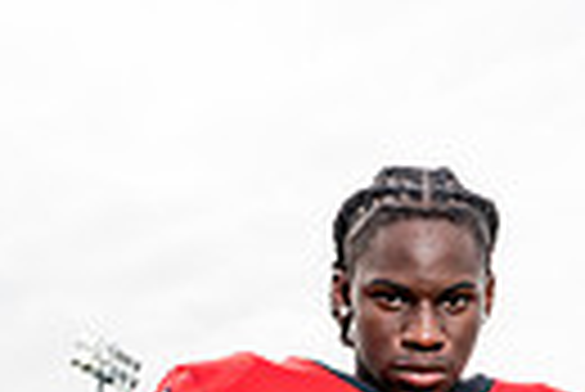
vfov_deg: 11.1
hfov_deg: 19.6
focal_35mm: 104
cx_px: 328
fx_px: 1692
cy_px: 933
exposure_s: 1/250
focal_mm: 30
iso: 100
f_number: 5
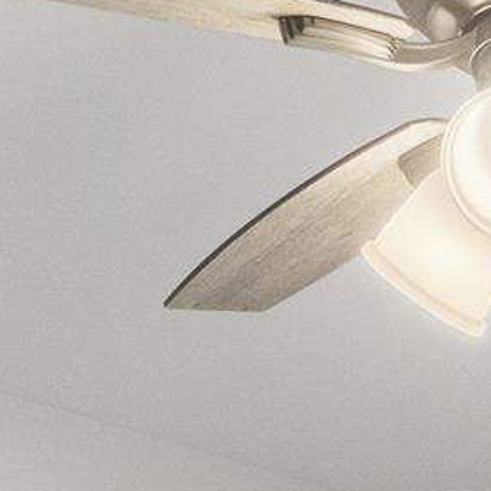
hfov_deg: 11.2
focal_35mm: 150
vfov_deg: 9.7
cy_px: 1337
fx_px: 2407
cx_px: 740
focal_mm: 16
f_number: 10
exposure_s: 1/200
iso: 800
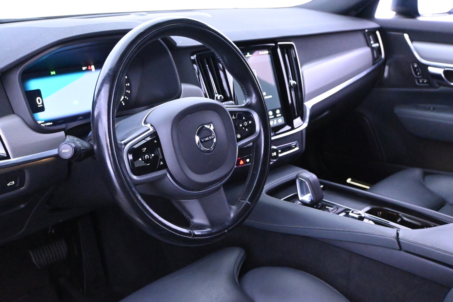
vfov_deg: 33.6
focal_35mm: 40
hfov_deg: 48.7
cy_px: 151
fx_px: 500
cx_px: 226
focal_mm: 26.5
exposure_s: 1/40
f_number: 4.5
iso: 14400
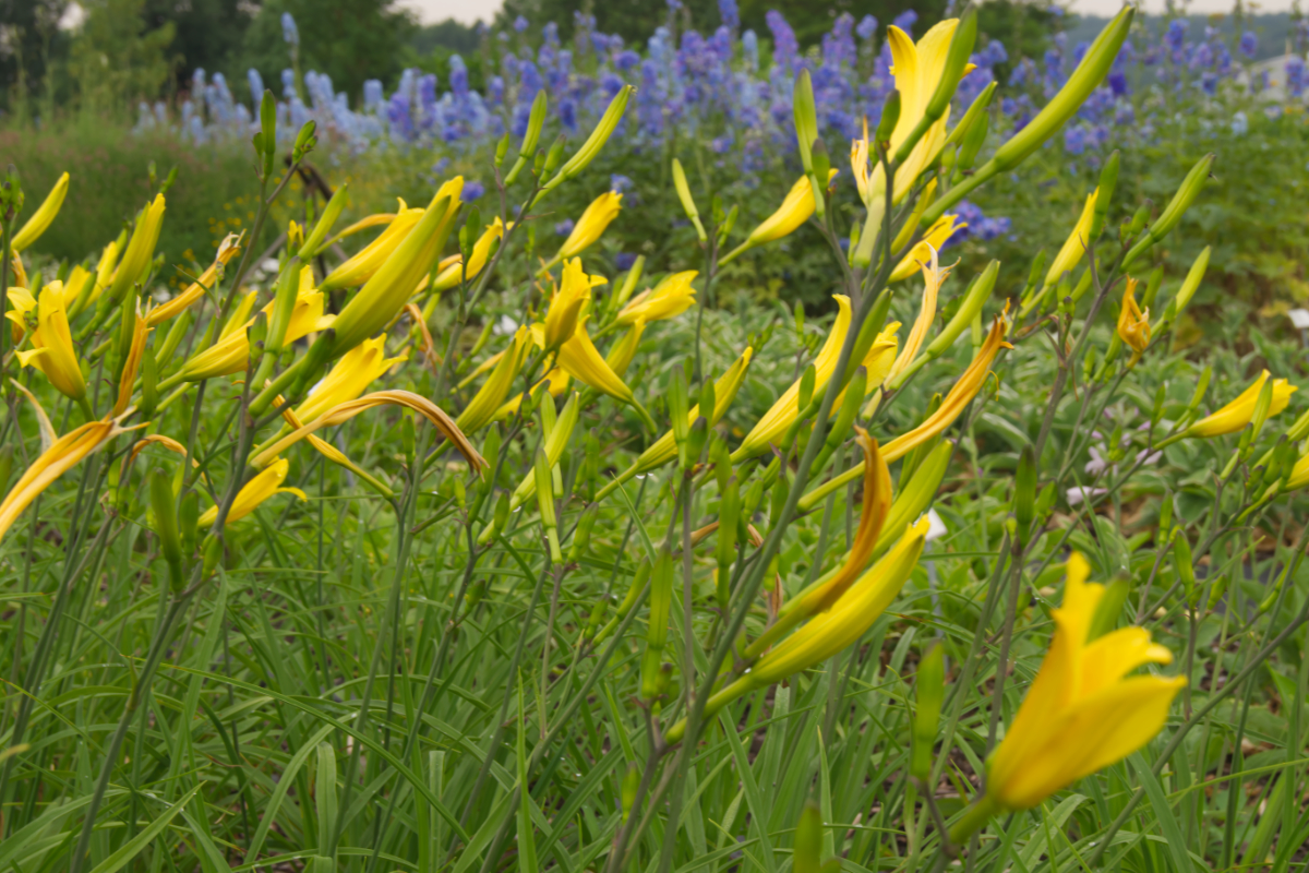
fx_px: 2454
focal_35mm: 68
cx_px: 654
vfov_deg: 20.2
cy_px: 436
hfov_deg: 29.9
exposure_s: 1/50
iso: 100
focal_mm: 45
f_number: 13
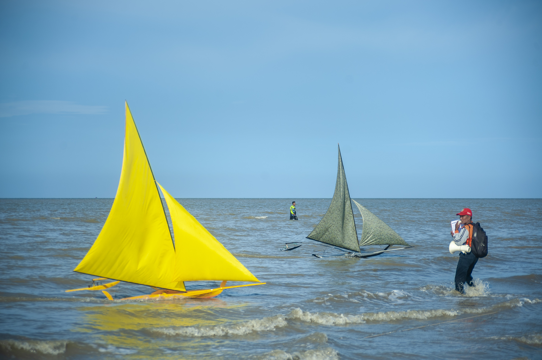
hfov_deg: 22.2
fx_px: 1384
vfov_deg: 14.8
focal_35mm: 92
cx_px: 271
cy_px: 180
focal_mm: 92
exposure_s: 1/1600
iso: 100
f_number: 4.5
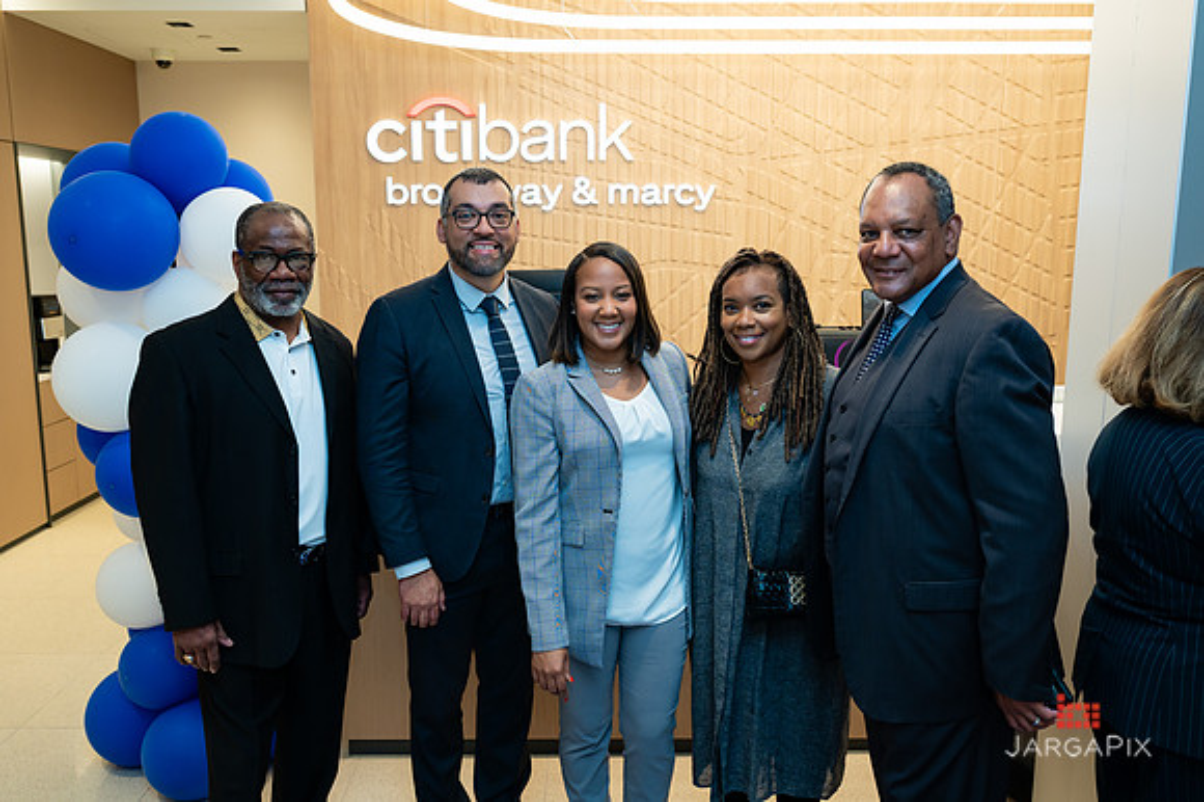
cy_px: 390
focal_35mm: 30
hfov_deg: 62.5
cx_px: 585
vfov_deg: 44.0
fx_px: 992
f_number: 4
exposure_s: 1/160
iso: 400
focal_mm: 28
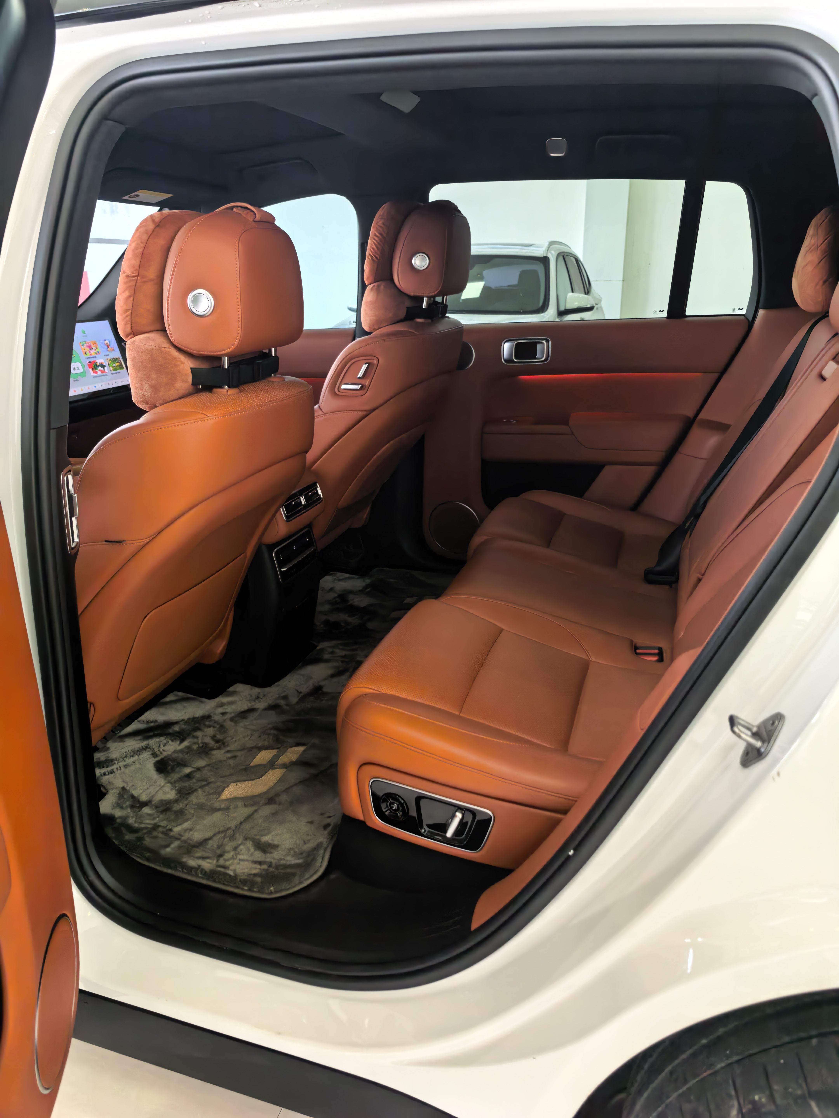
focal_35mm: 24
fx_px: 776
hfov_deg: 56.8
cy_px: 559
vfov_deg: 71.6
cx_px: 420
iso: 80
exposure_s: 1/100
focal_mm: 5.75
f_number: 1.4
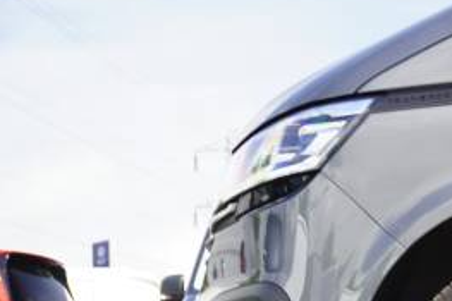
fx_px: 1468
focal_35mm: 117
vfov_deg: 11.5
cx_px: 548
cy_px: 341
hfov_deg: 16.7
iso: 100
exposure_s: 1/80
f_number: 5.6
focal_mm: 32
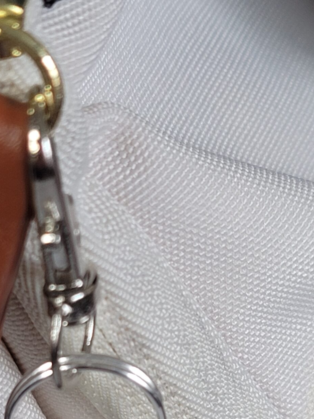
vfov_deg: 34.7
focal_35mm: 52
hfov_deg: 27.9
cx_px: 118
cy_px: 381
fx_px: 629
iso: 100
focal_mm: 7
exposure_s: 1/120
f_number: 1.8
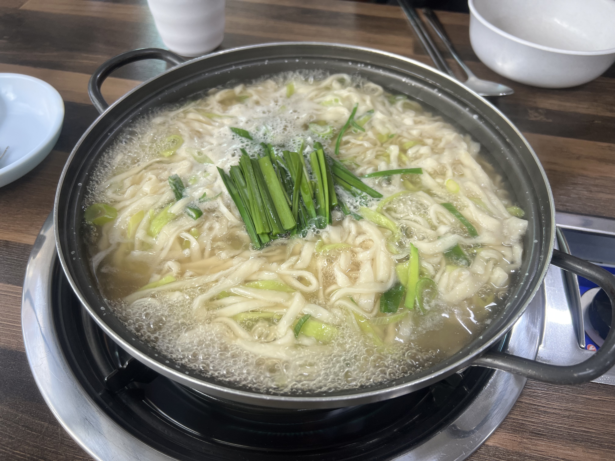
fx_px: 462
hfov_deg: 67.3
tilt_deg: -49.9
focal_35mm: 26
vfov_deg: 53.1
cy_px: 230
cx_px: 308
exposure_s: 1/120
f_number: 1.5
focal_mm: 5.7
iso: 80
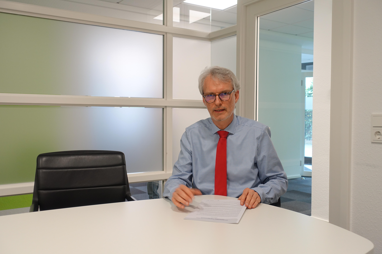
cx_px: 191
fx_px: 361
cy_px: 127
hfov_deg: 55.8
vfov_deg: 38.9
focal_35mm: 34
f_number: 2.8
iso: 200
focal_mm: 12.48
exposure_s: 1/40
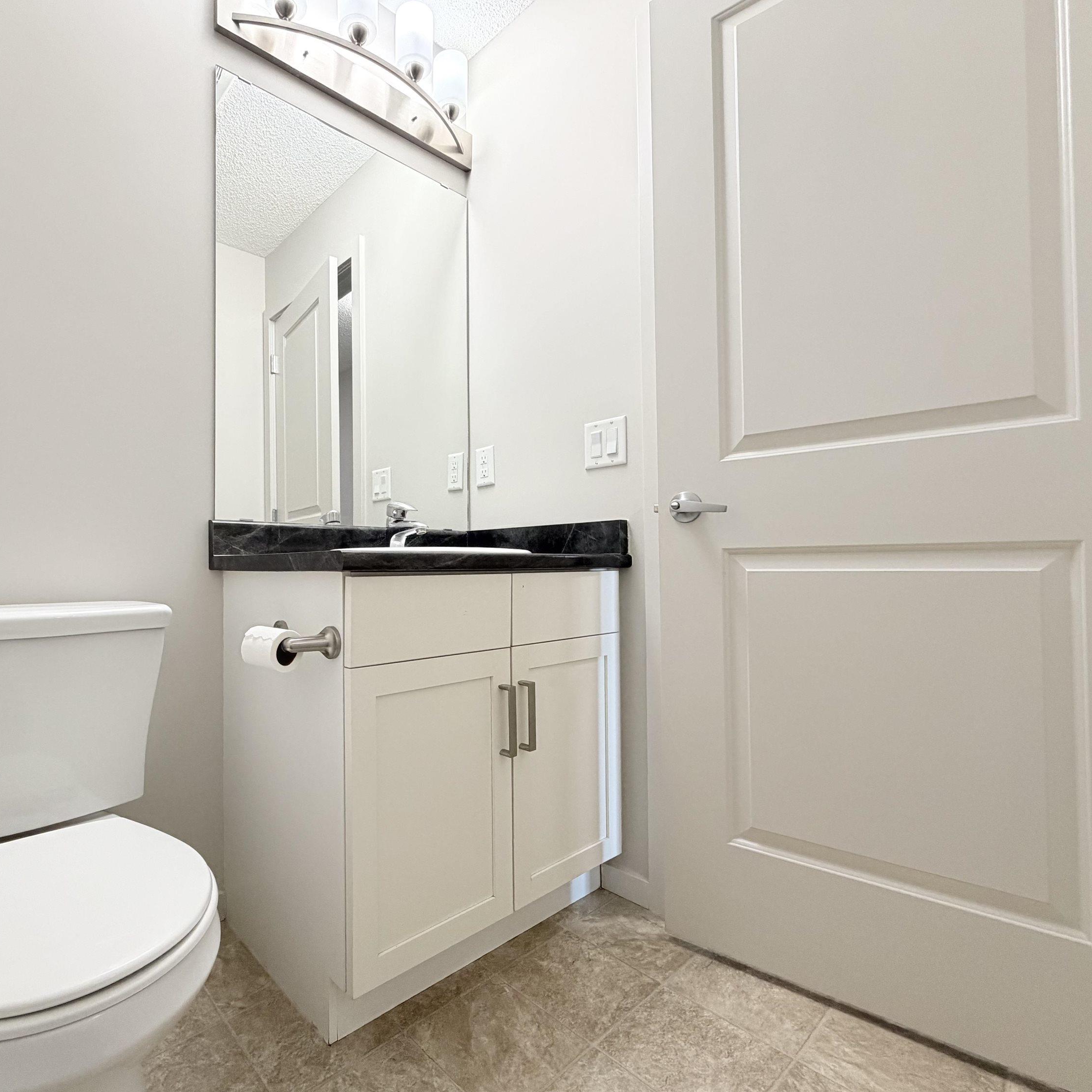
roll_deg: +0.6
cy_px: 554
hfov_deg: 82.9
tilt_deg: +0.8
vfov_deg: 84.0
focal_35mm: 17
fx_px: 607
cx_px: 432
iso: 320
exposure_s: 1/120
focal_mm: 2.22
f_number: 2.2
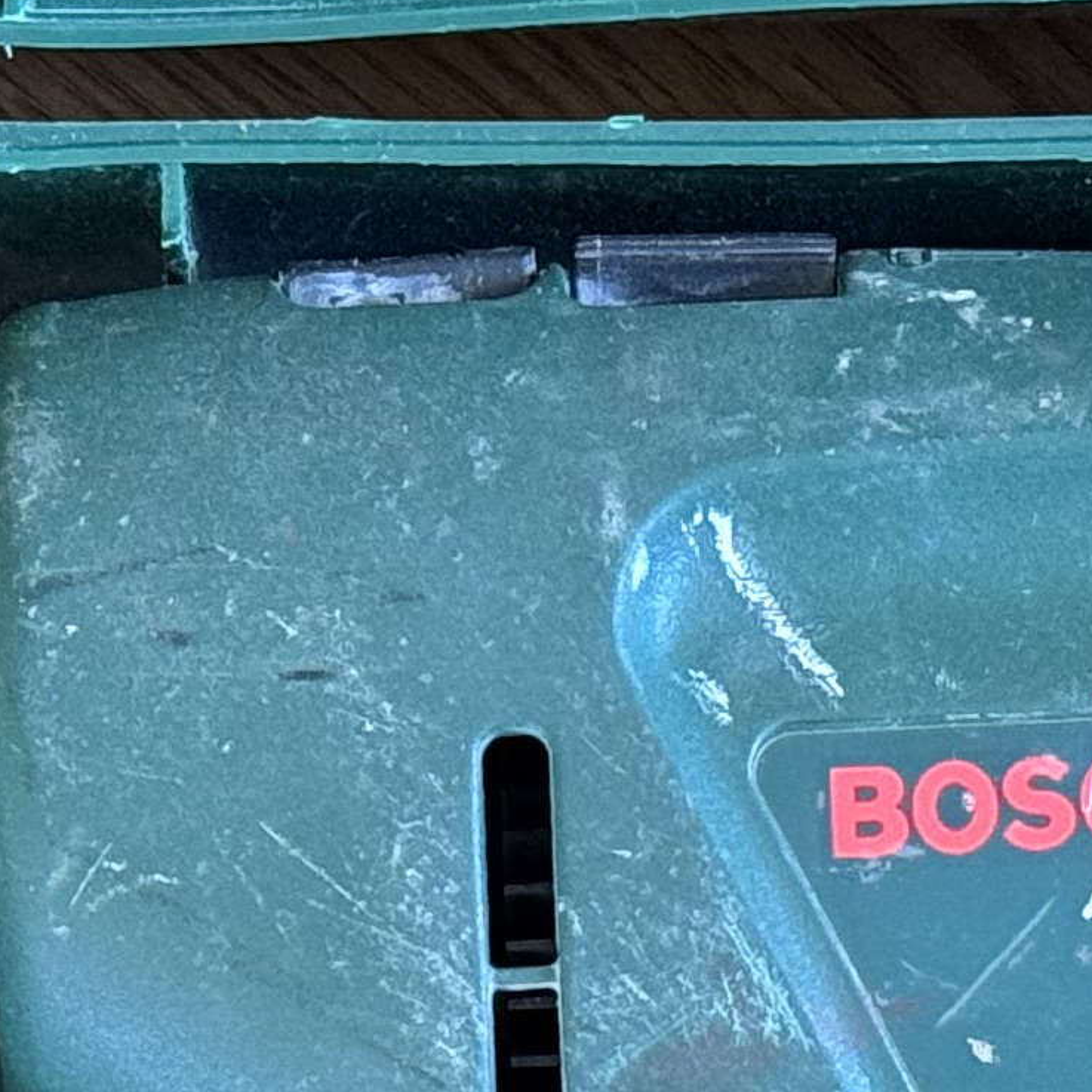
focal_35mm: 232
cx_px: 373
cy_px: 1744
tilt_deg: -88.5
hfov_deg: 7.5
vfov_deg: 7.4
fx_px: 8280
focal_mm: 6.76
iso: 320
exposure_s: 1/40
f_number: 1.78
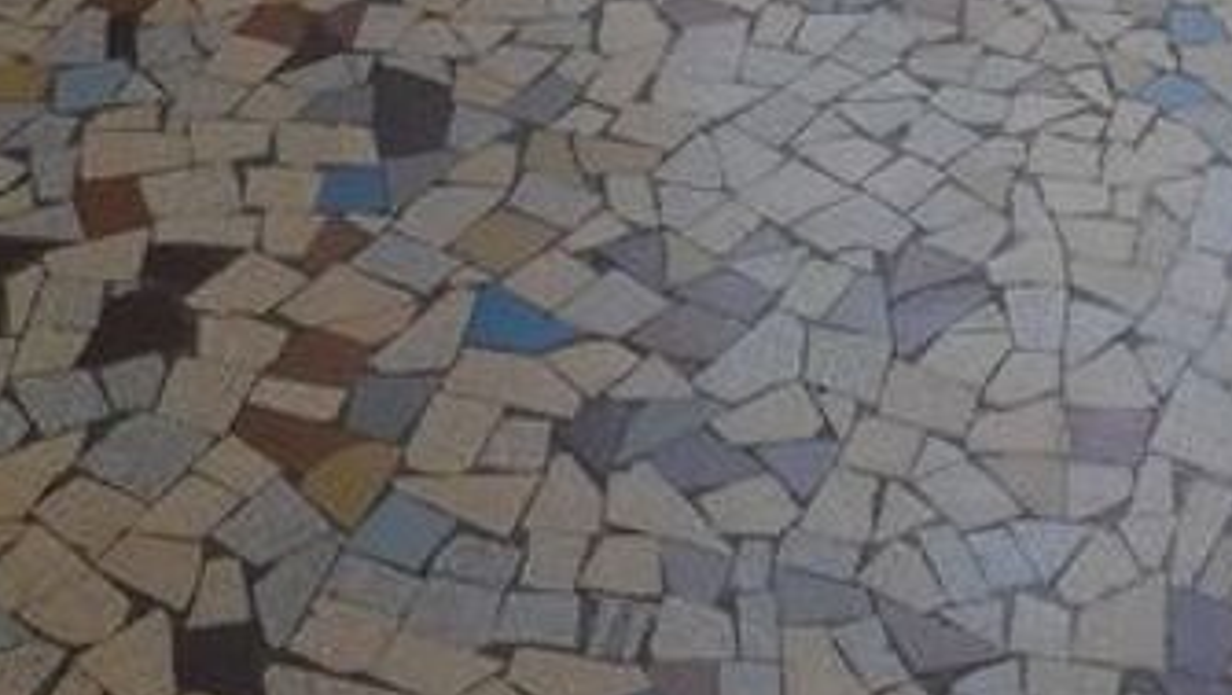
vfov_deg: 8.3
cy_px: -1583
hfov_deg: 18.3
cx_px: 530
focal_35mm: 117
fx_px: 3825
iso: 64
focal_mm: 3.81
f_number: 2.2
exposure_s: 1/100
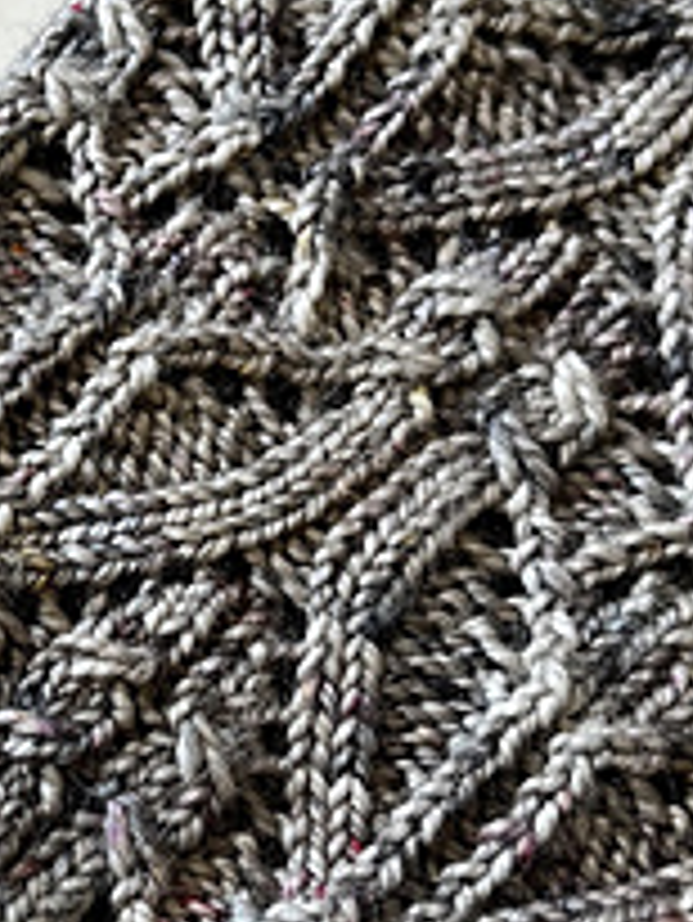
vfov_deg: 24.1
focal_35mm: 81
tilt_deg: -69.8
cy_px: 495
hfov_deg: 17.6
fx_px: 2160
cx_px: -81
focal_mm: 5.1
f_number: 1.6
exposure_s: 1/74
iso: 125
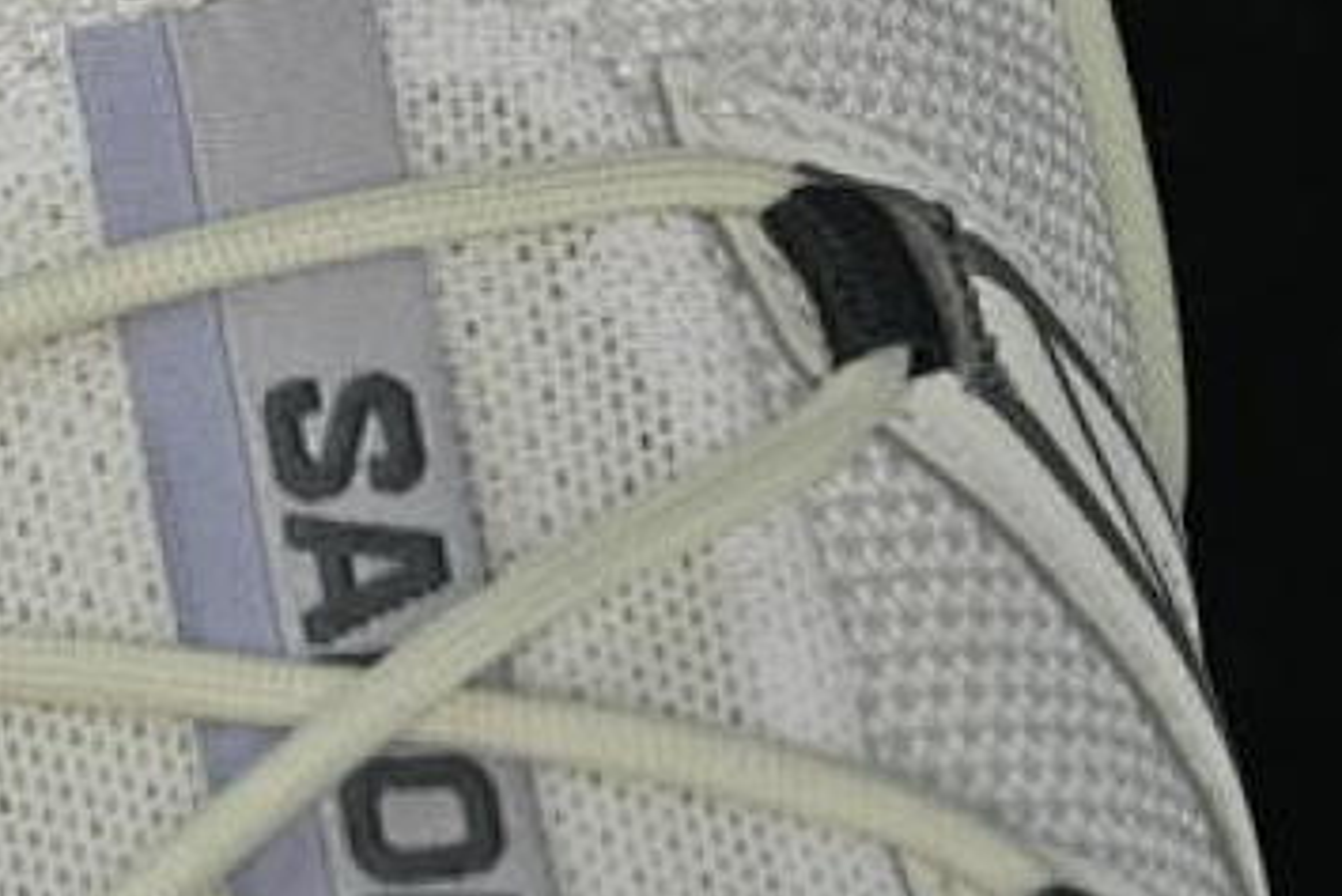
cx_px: 193
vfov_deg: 6.0
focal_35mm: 228
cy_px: -38
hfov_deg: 9.0
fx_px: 8502
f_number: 6.3
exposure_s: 1/60
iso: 160
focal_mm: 50
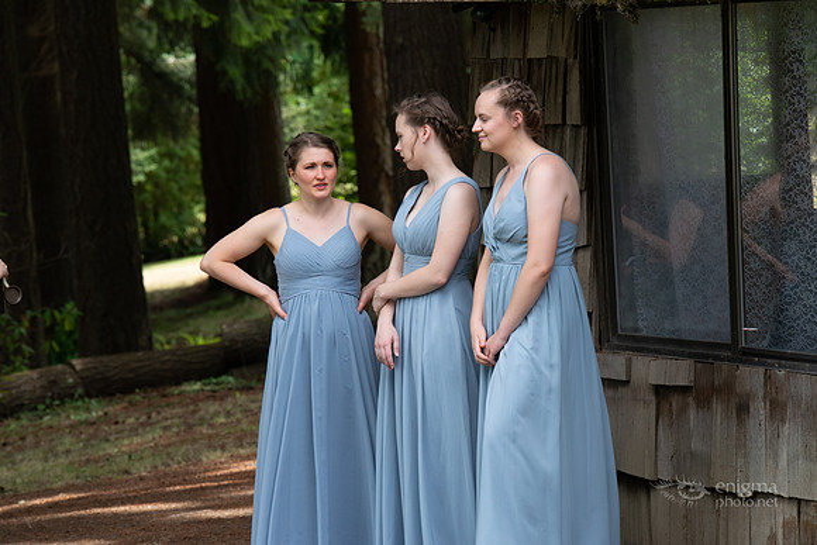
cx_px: 408
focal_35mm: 200
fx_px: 4540
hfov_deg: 10.3
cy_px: 272
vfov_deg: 6.9
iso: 800
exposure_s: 1/250
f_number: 10
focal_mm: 200
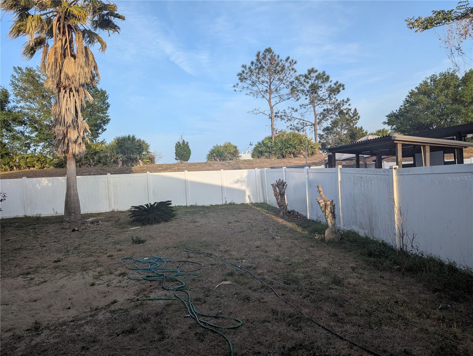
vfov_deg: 56.9
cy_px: 178
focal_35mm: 24
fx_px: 328
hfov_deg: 71.5
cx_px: 236
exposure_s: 1/913
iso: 45
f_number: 1.85
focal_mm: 6.81
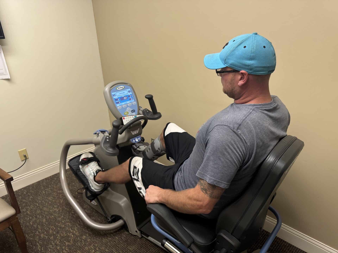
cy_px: 126
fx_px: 234
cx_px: 169
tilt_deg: -23.2
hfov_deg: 71.6
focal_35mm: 24
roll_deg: +2.0
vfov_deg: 56.8
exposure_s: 1/60
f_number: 1.78
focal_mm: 6.76
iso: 200
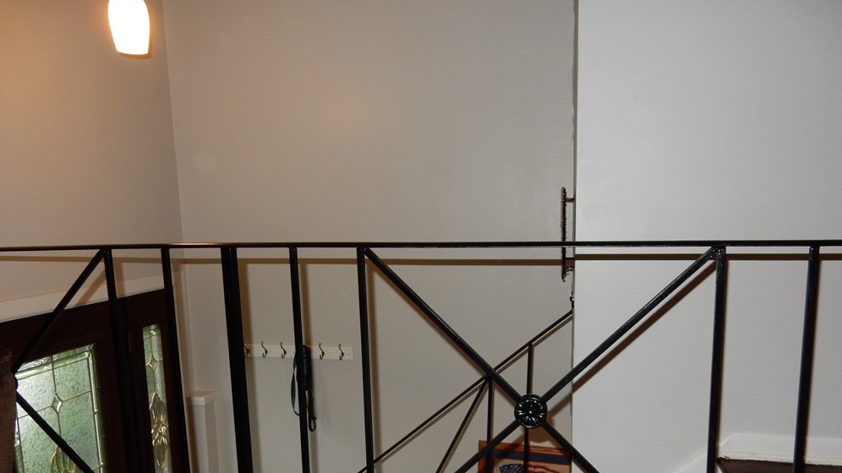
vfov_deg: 41.1
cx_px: 428
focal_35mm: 28
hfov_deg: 67.9
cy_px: 302
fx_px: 625
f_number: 3.7
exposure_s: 1/30
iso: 200
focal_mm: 4.5
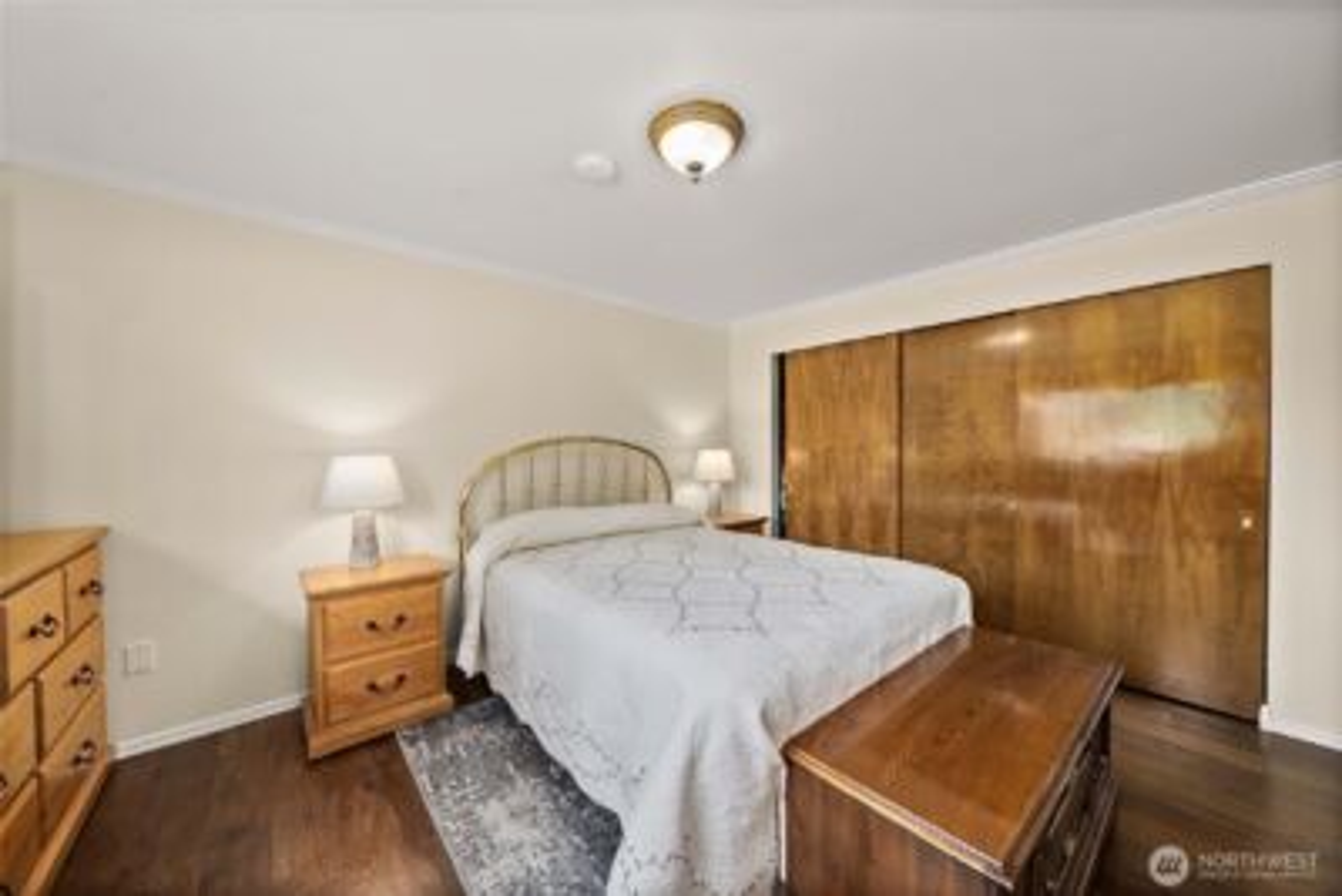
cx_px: 671
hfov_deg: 112.6
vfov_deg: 90.1
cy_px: 448
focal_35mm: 12
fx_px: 447
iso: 1000
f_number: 7.1
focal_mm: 12
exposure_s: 1/10
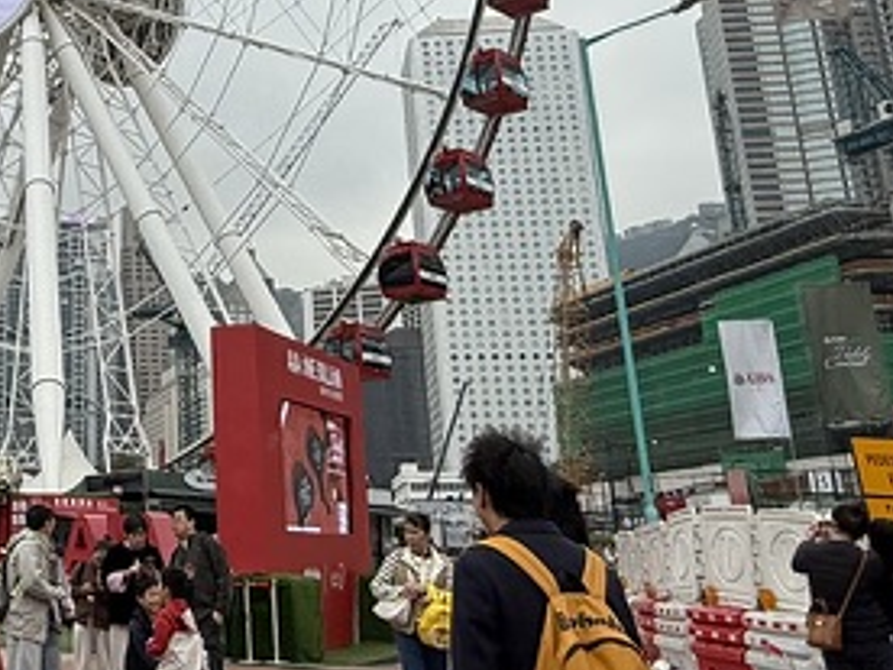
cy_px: 97
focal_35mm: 52
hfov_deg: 34.5
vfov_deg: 27.3
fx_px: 1341
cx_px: 65
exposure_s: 1/1613
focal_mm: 2.22
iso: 50
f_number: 2.2
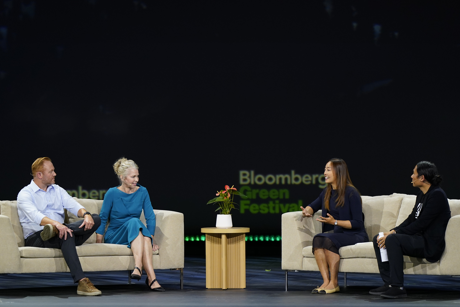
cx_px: 224
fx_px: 2568
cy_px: 164
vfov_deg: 6.8
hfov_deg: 10.2
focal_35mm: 201
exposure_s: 1/399
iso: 1600
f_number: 2.8
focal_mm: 164
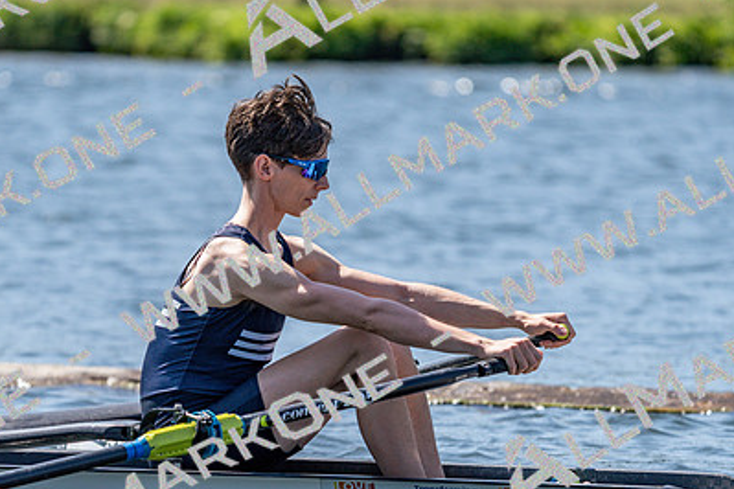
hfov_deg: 4.3
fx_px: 9847
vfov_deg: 2.8
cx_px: 348
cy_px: 348
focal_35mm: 483
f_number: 6.3
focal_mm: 332
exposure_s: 1/2000
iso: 320
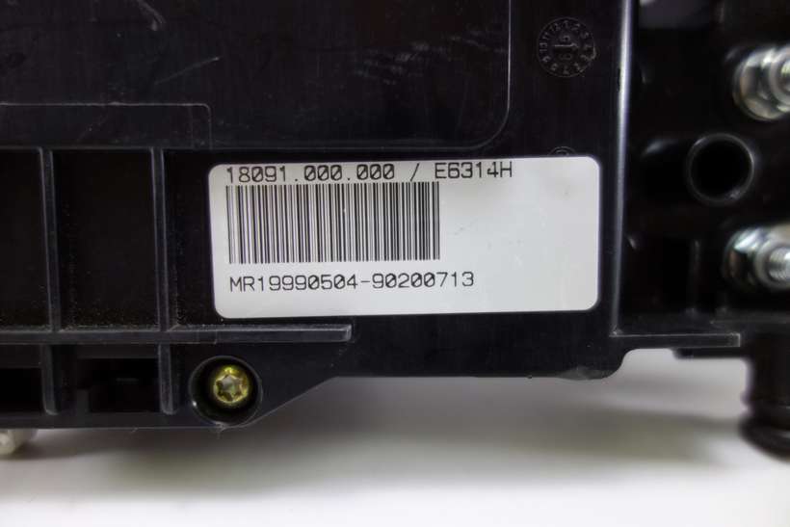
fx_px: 615
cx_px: 395
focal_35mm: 28
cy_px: 264
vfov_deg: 46.4
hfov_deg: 65.5
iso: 400
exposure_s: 1/250
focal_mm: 10.4
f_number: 1.8
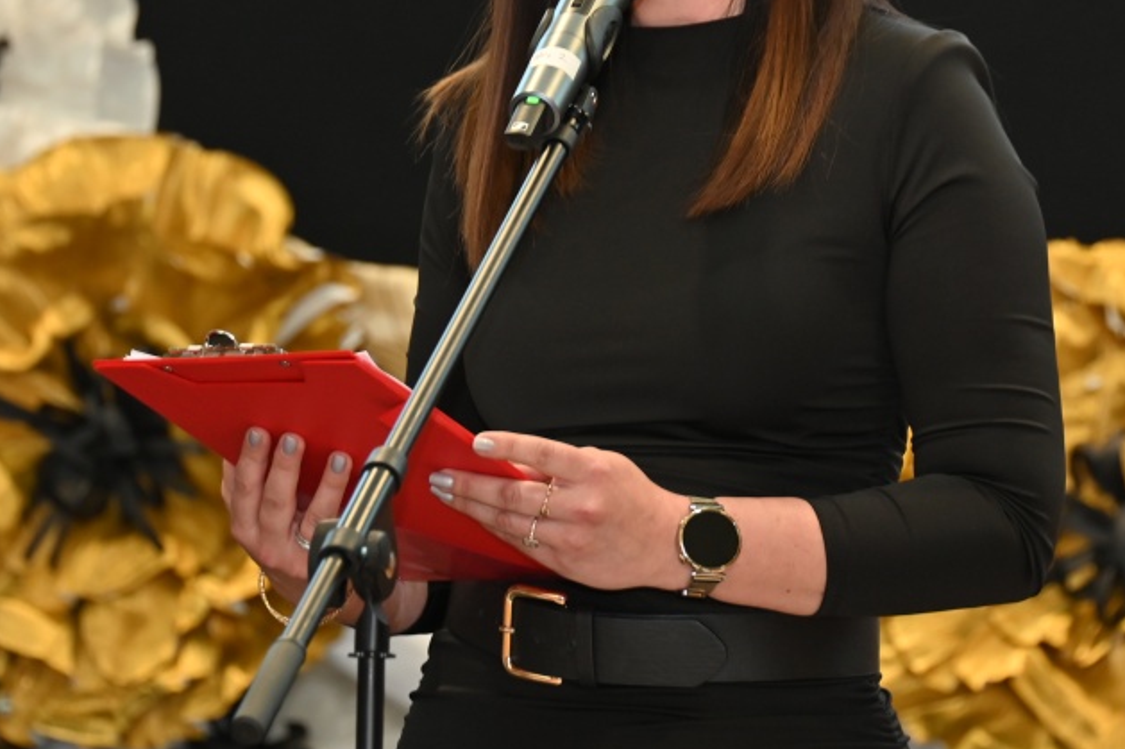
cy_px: 129
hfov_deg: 8.0
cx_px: 639
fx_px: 8060
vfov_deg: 5.3
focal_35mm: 258
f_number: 5.6
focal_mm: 135
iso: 1000
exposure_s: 1/60
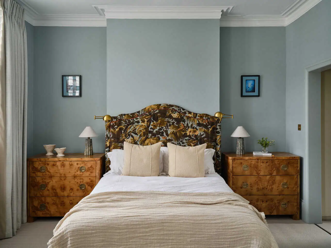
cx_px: 166
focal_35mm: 29
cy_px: 124
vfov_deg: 48.2
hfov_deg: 61.7
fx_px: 277
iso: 400
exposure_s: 1/1.67
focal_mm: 36.2
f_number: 11
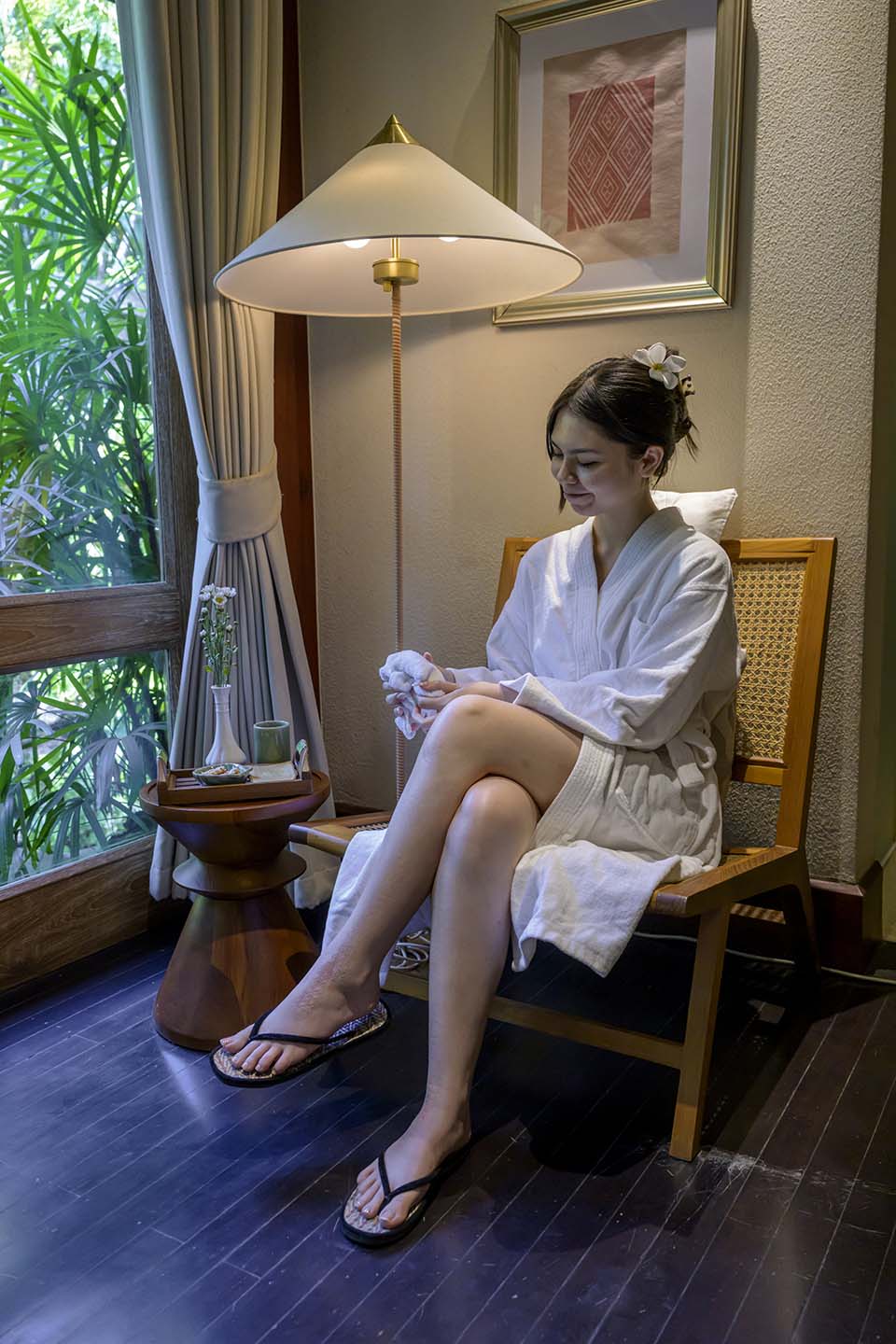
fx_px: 1101
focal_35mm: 30
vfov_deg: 62.8
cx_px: 448
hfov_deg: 44.3
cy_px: 672
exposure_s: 1/200
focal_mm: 29.5
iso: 2800
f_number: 4.5
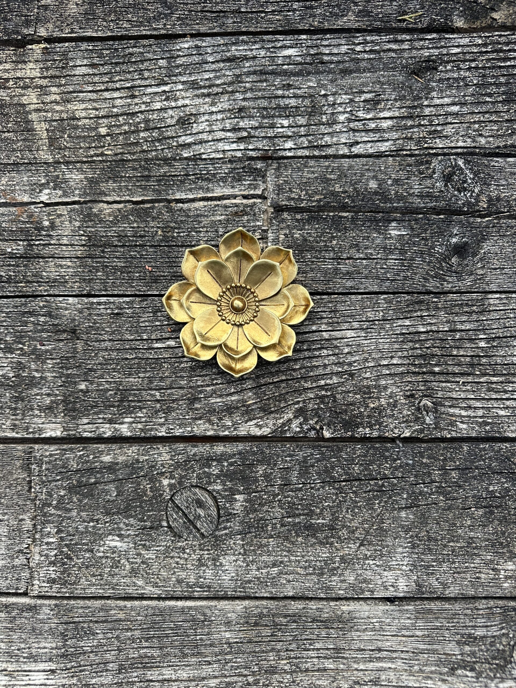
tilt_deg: -84.1
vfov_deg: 71.6
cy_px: 344
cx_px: 258
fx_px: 477
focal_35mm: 24
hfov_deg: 56.8
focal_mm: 6.86
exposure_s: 1/864
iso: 80
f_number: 1.78
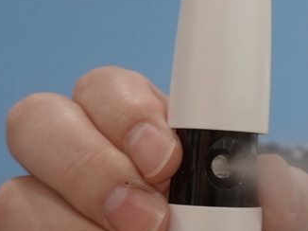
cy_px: 130
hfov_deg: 20.9
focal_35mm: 85
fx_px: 756
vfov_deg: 17.3
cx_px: 404
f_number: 2.8
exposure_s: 1/30
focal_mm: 9
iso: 250
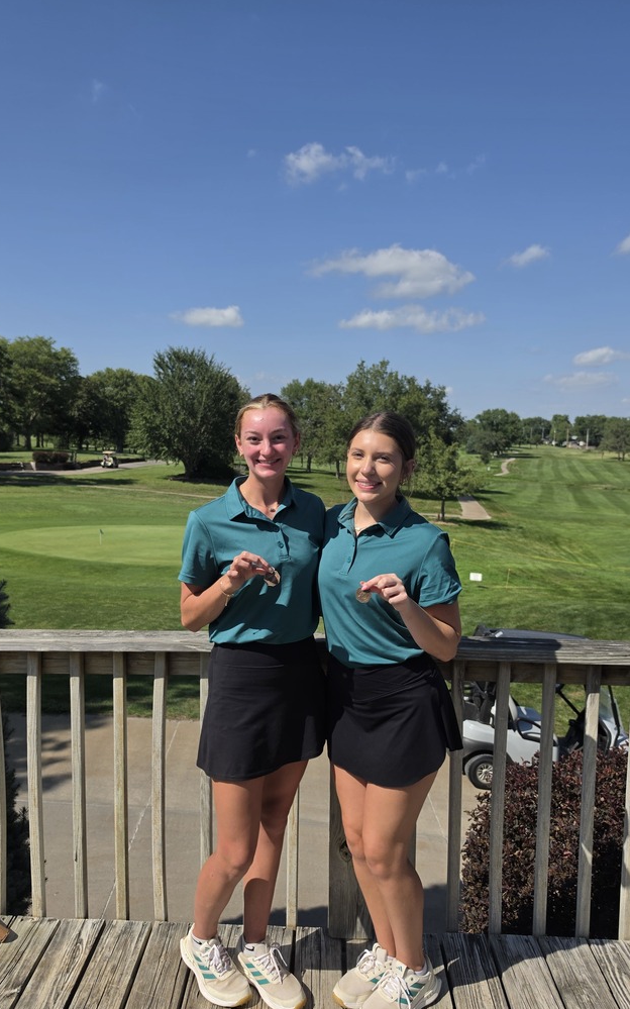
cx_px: 308
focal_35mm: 25
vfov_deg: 72.6
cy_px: 497
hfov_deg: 49.3
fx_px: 687
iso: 50
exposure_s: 1/7939
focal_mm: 6.5
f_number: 1.4
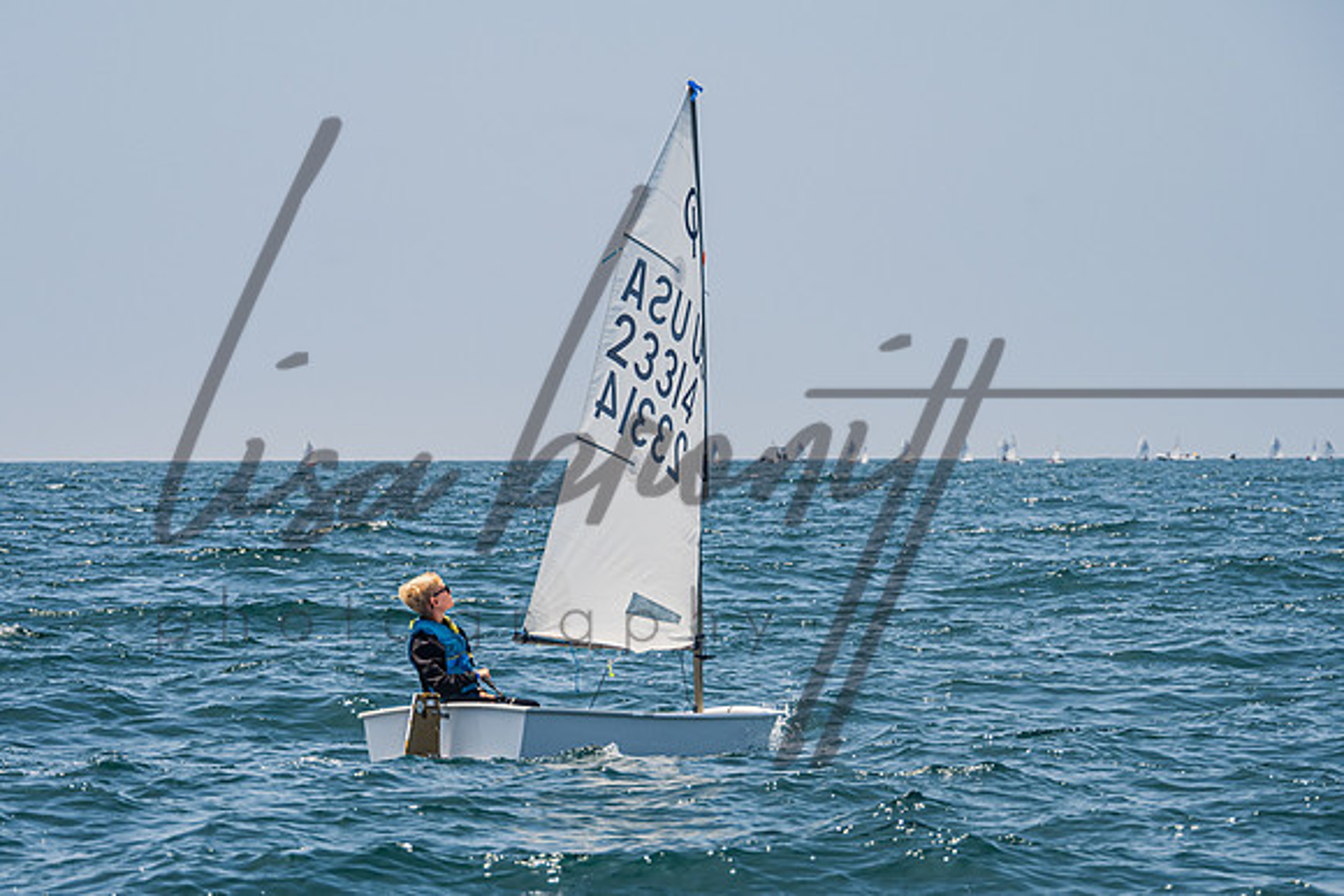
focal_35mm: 176
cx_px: 624
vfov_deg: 7.8
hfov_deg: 11.7
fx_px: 6580
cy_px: 579
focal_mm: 130
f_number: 7.1
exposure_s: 1/1250
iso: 250
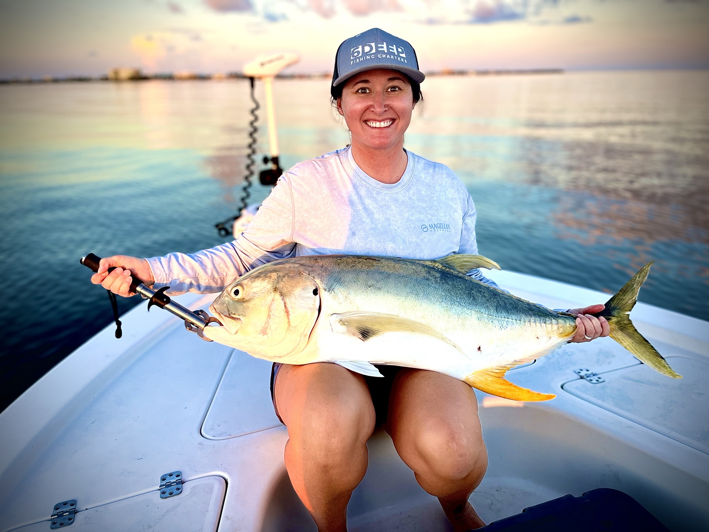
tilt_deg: -19.6
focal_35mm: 26
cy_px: 266
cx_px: 354
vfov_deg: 53.1
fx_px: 533
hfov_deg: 67.3
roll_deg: +0.2
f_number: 1.6
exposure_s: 1/239
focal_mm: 5.1
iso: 40
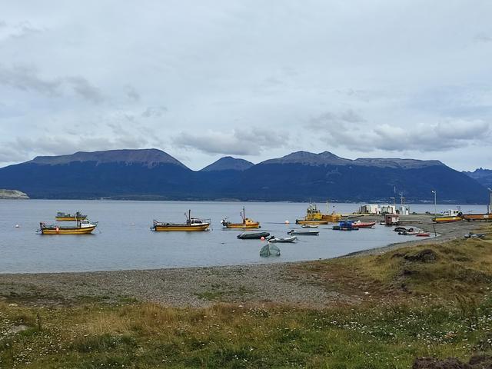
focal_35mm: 25
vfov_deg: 54.9
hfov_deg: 69.4
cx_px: 246
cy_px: 184
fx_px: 355
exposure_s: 1/587
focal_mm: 6.04
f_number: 1.9
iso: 50
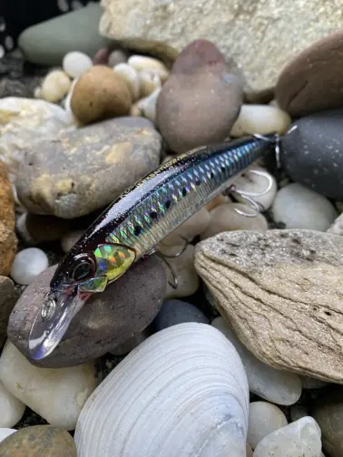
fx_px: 344
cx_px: 172
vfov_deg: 67.3
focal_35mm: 26
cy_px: 228
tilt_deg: -53.7
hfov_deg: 53.1
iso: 200
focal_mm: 4.25
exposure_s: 1/60
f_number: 1.8
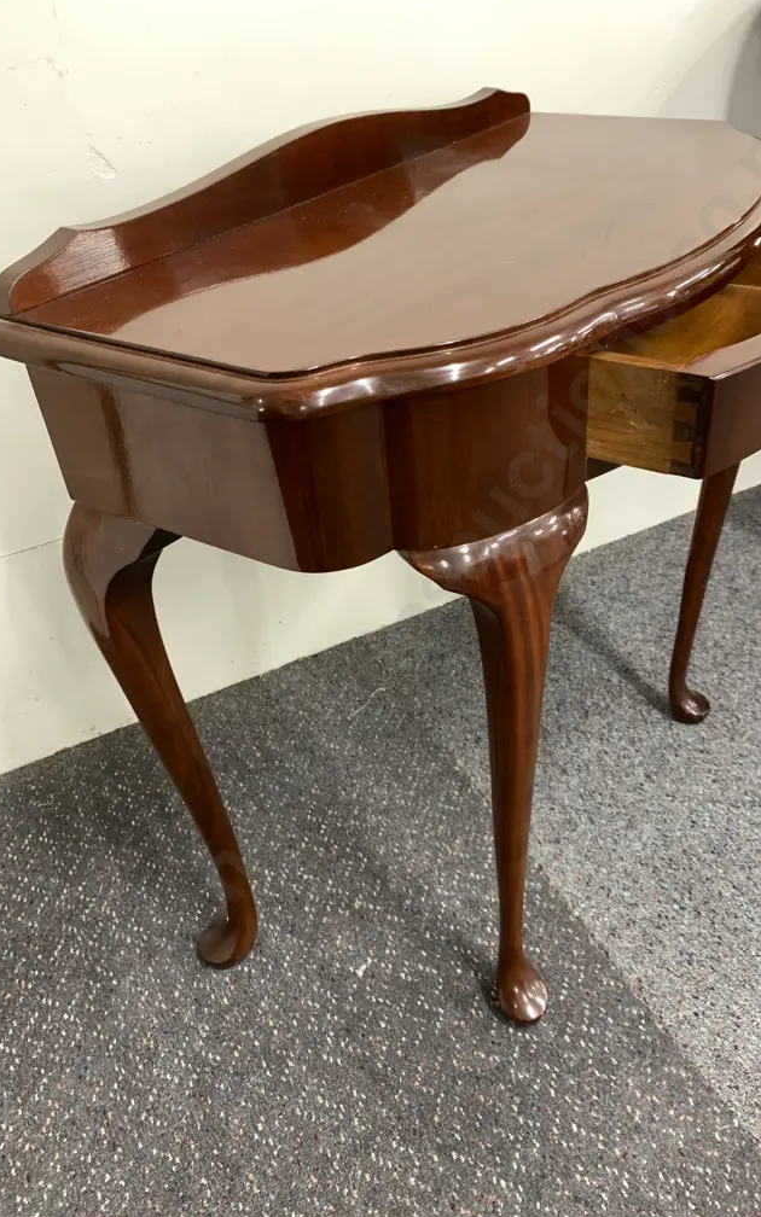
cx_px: 434
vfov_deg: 66.5
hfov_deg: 44.4
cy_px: 602
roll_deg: +3.8
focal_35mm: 28
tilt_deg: -37.3
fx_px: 929
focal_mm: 4.25
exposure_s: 1/50
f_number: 1.8
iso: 250
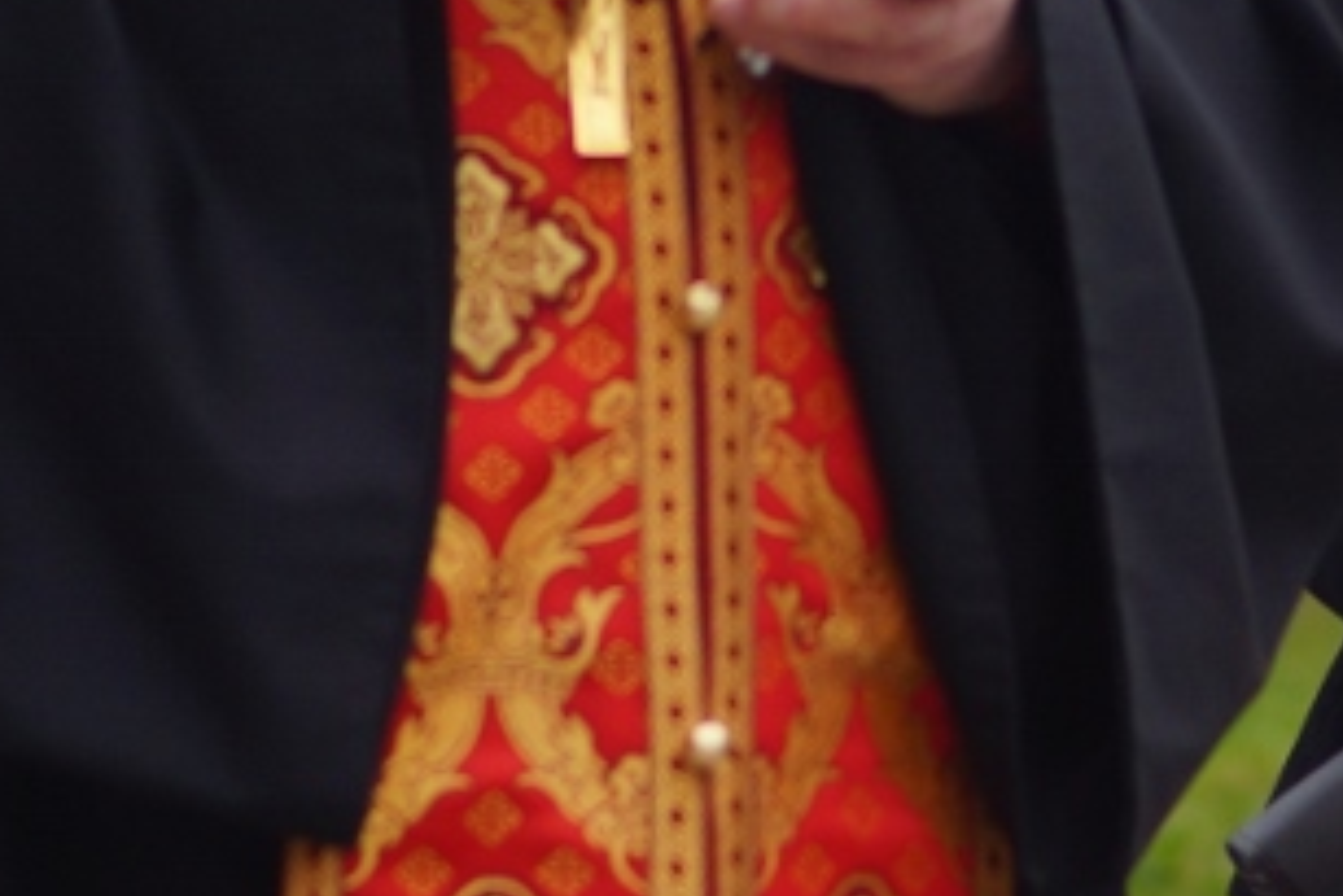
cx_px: 1011
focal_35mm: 844
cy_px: -439
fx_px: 31502
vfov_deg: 1.6
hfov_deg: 2.4
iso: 125
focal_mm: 135
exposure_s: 1/250
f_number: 4.5
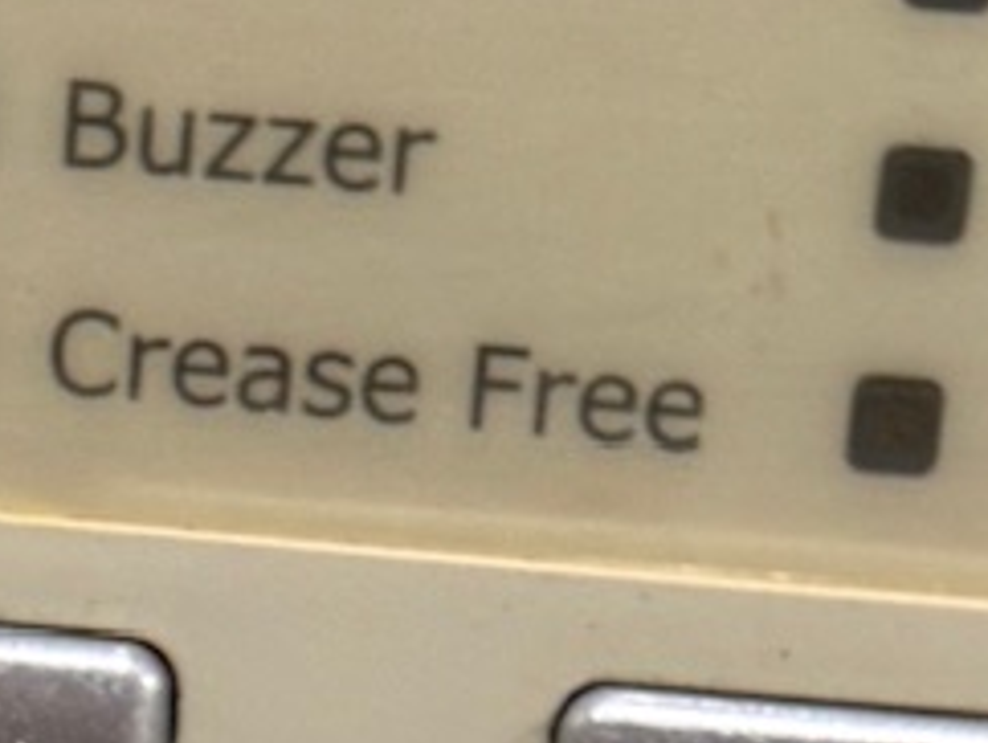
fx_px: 5800
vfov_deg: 6.5
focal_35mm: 203
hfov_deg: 9.7
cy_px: 2392
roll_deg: -3.1
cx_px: -20
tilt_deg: -31.8
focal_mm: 6.76
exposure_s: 1/50
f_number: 1.78
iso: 200
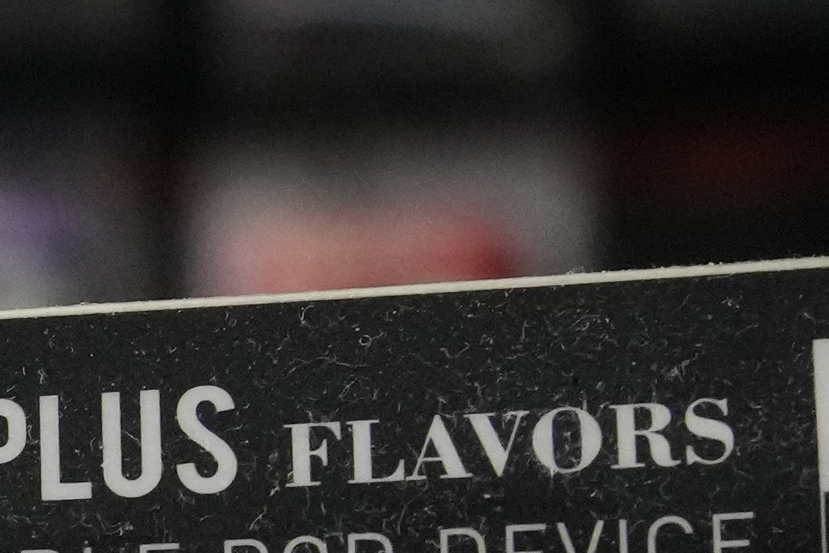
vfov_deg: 3.9
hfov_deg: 5.8
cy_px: 1568
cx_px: -1212
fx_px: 7808
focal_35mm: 339
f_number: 9
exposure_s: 1/125
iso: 5000
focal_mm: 50
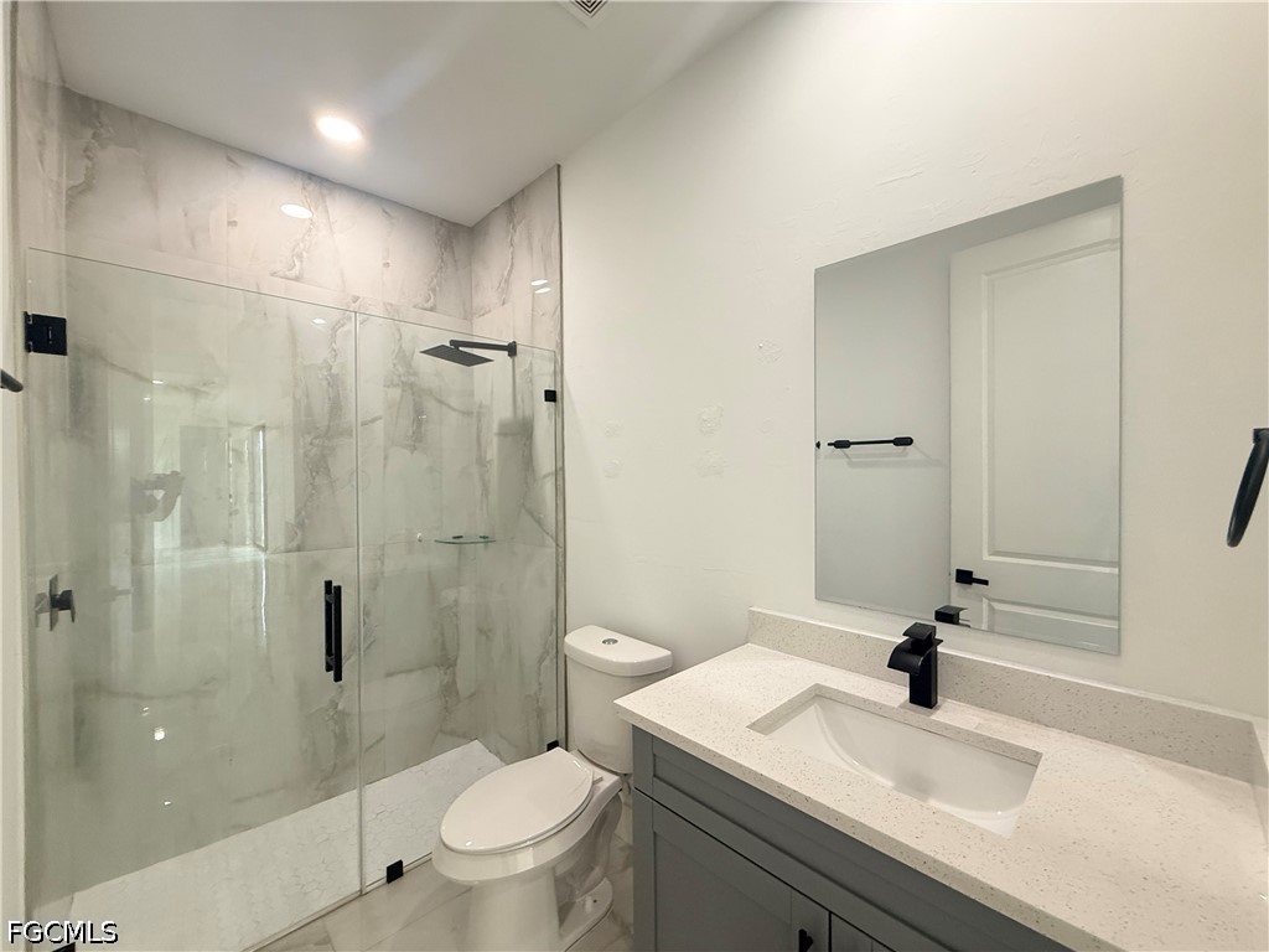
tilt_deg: -0.3
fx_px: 513
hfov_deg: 102.1
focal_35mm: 14
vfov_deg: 85.7
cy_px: 476
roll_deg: +0.1
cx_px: 634
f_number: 2.2
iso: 320
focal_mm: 2.22
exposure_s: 1/120
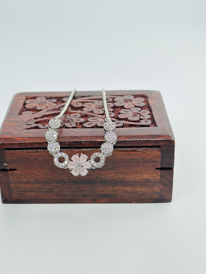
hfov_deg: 27.0
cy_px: 126
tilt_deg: -26.0
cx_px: 92
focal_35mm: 54
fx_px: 428
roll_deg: +0.4
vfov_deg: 35.5
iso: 80
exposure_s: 1/398
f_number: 1.78
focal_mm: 6.86
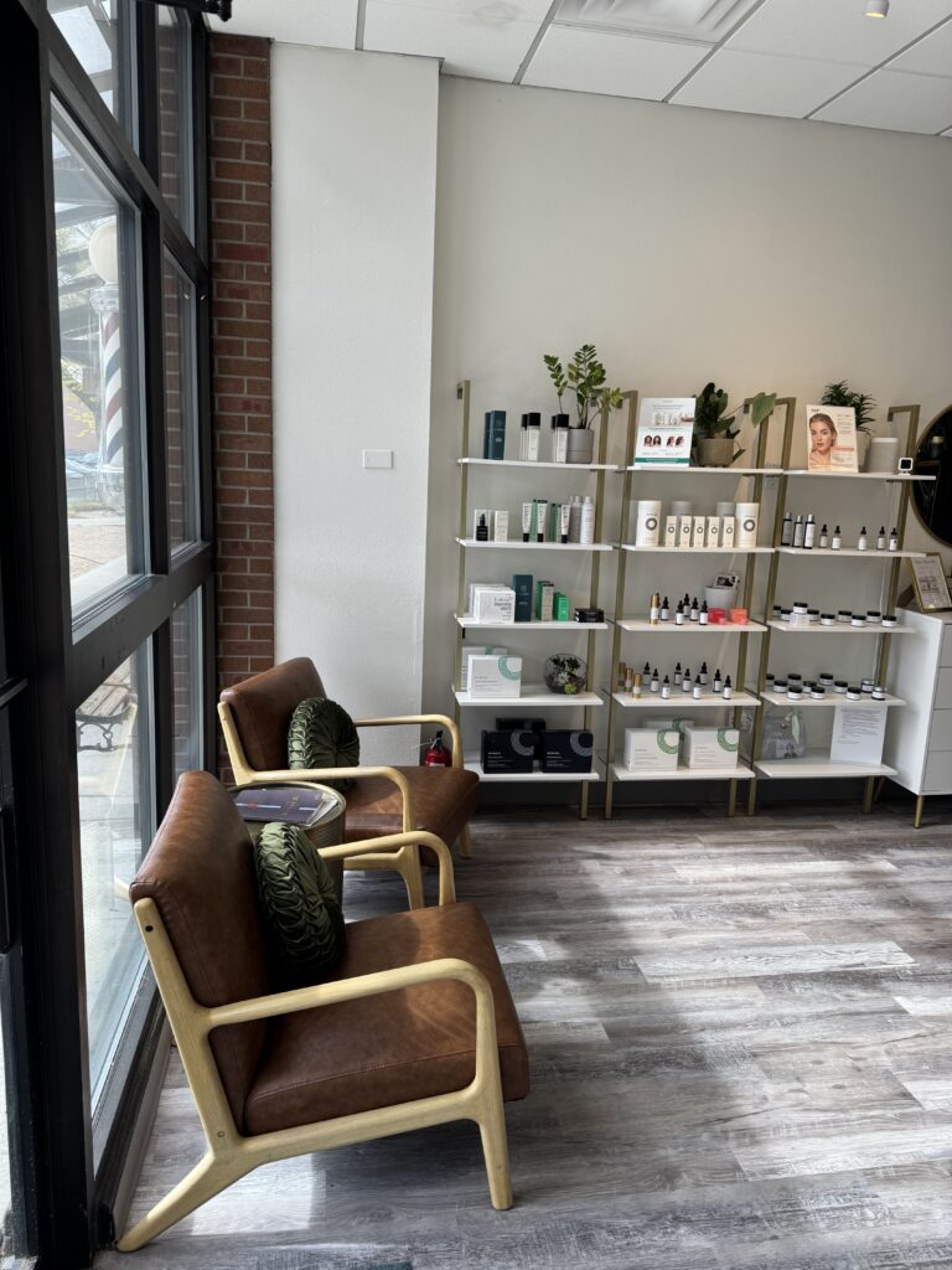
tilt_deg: -5.4
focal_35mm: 24
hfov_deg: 56.8
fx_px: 880
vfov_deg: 71.6
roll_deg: -3.1
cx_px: 476
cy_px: 635
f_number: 1.78
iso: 80
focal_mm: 6.76
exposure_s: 1/392
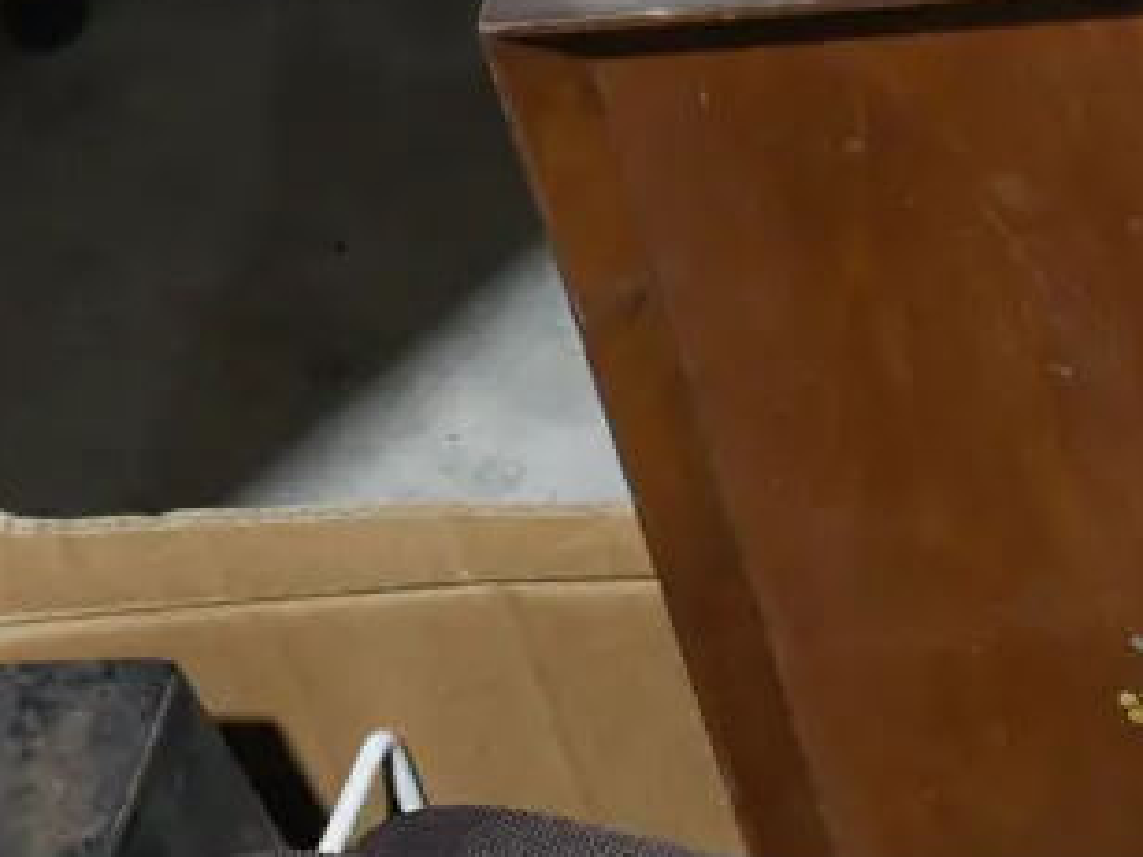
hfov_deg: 11.9
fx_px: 5481
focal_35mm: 166
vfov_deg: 8.7
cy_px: 1250
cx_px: 883
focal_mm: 25
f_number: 5.3
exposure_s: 1/60
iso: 800
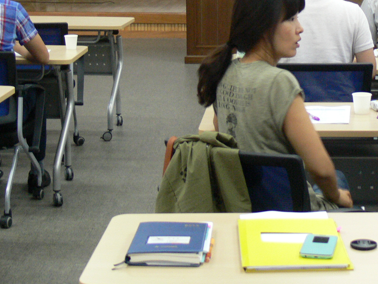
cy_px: 16
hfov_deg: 20.8
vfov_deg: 15.5
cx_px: 256
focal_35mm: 94
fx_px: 1027
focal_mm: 8.9
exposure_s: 1/30
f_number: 2.8
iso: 200
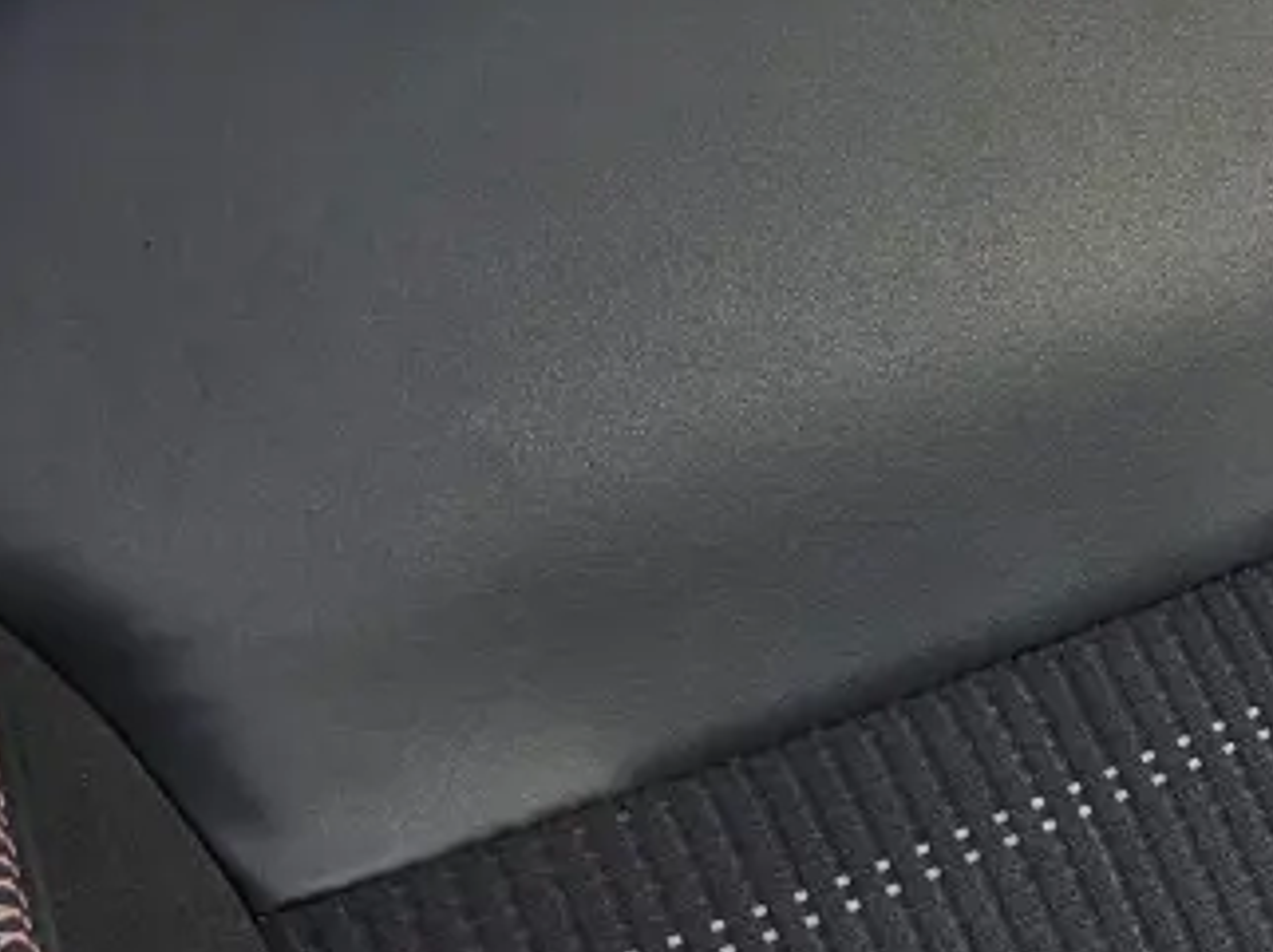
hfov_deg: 16.2
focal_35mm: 103
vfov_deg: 13.6
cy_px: -446
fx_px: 3785
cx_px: 2261
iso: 40
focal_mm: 6.3
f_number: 1.7
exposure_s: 1/50
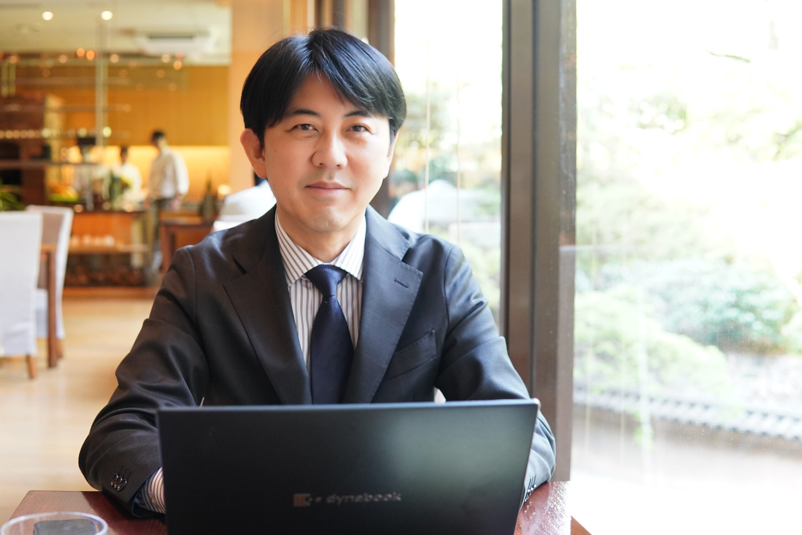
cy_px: 268
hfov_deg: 43.6
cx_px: 401
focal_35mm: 45
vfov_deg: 29.9
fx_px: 1002
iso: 1600
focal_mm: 30
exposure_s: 1/125
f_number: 3.2
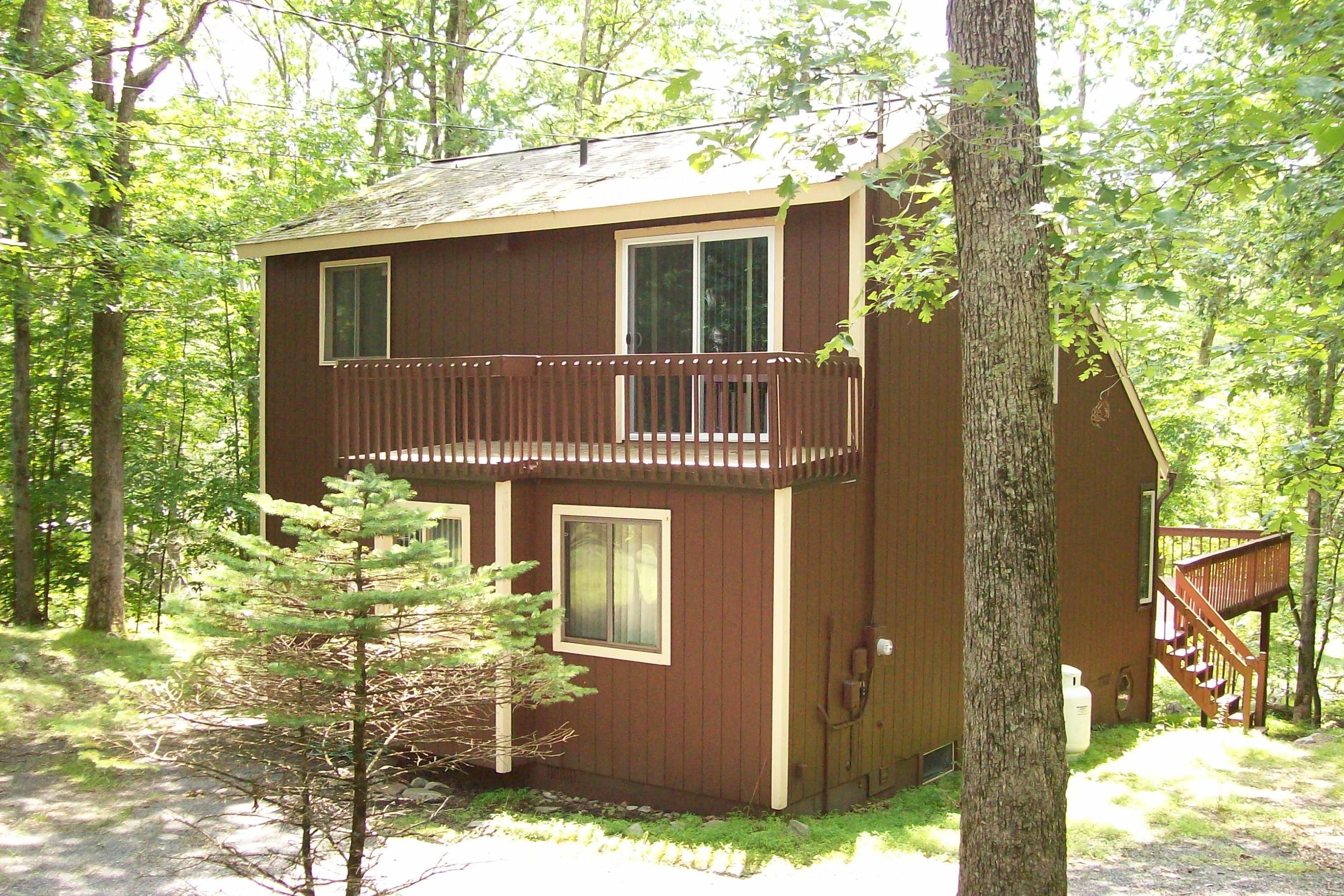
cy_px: 471
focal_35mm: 38
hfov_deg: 50.7
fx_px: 1419
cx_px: 681
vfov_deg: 35.0
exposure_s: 1/133
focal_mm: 6
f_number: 2.7
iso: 200
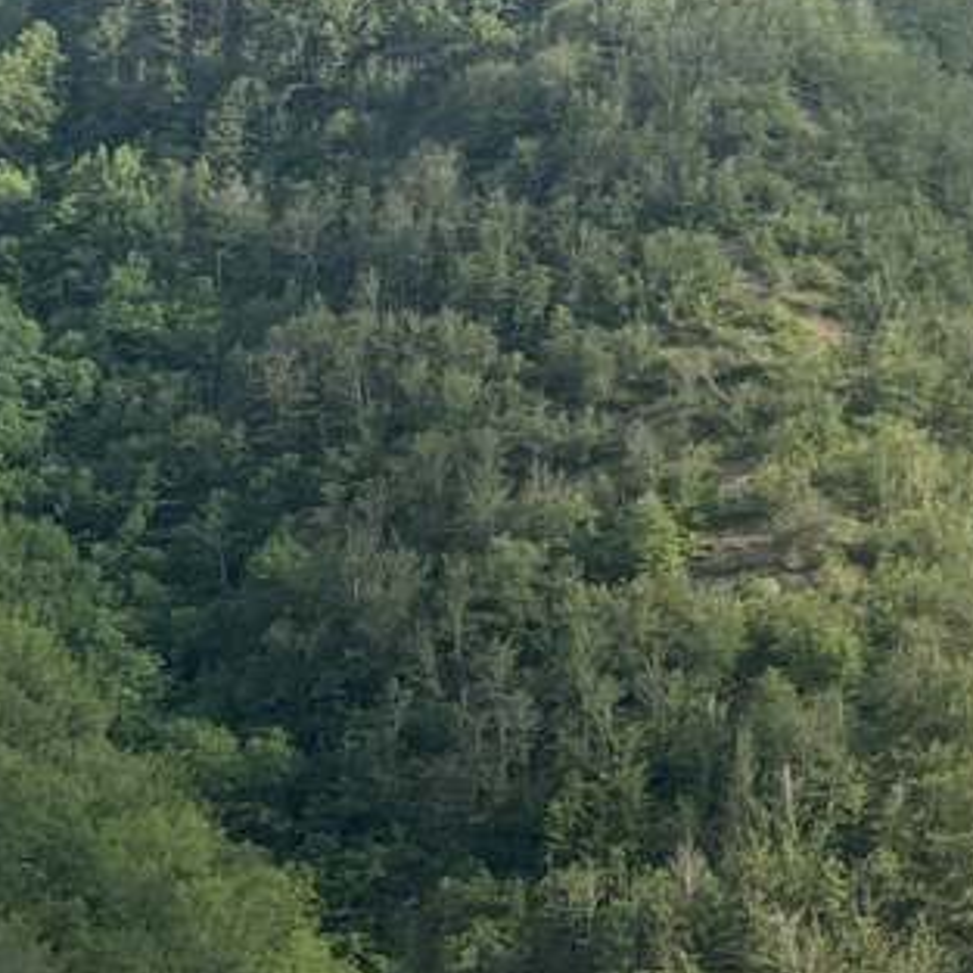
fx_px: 4675
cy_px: -99
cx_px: 1589
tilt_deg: +7.5
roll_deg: -0.4
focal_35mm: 147
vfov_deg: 11.7
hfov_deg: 11.3
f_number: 1.5
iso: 50
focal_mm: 5.7
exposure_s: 1/2915
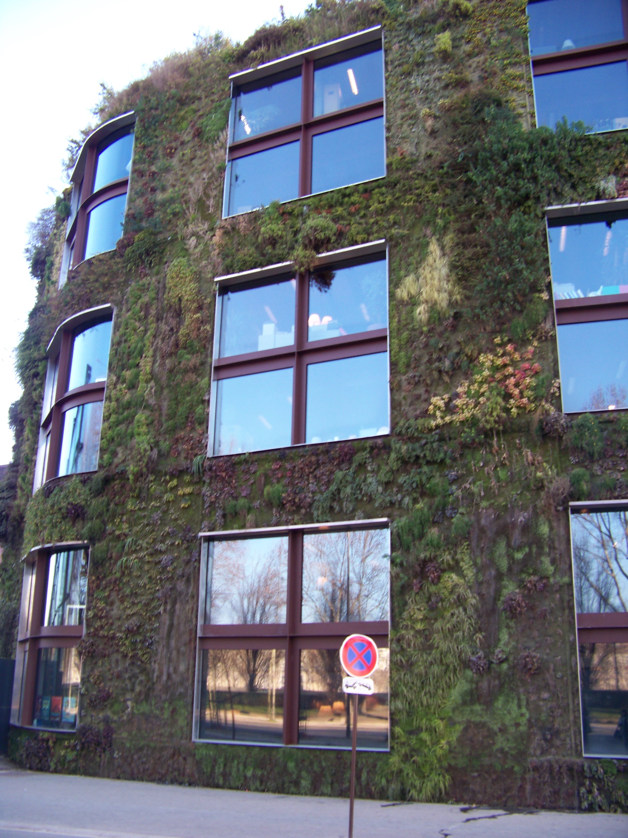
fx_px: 871
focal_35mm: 36
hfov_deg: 39.7
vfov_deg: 51.4
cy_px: 419
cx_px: 314
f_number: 2.8
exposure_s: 1/60
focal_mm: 5.85
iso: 64
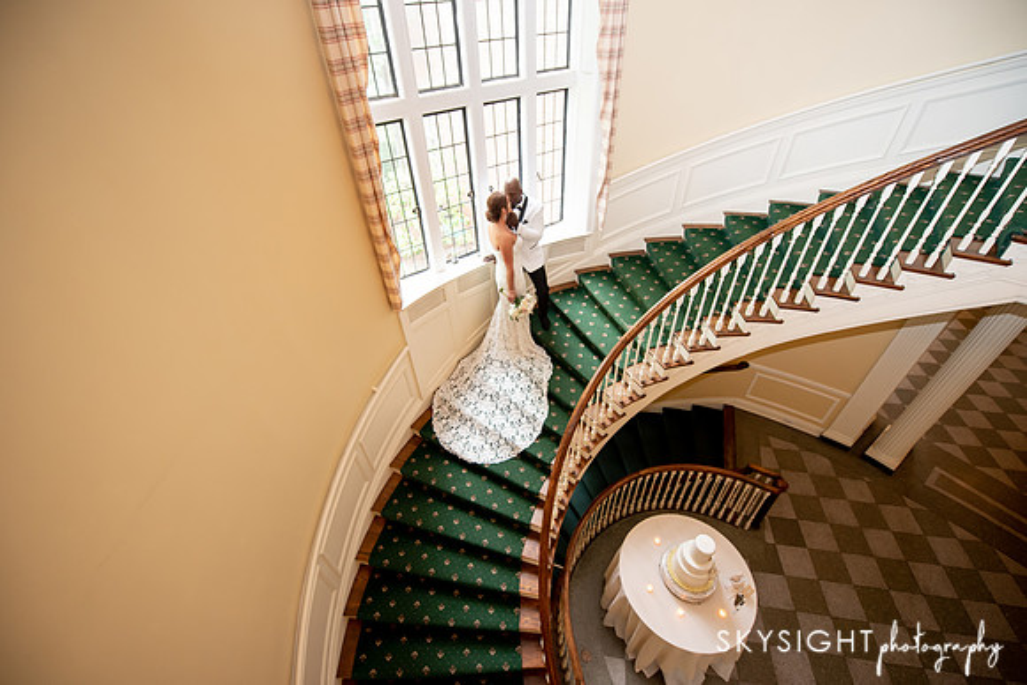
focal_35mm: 14
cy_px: 342
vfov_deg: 79.9
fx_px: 409
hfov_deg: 102.9
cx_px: 514
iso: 1000
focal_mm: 14
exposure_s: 1/125
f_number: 2.8
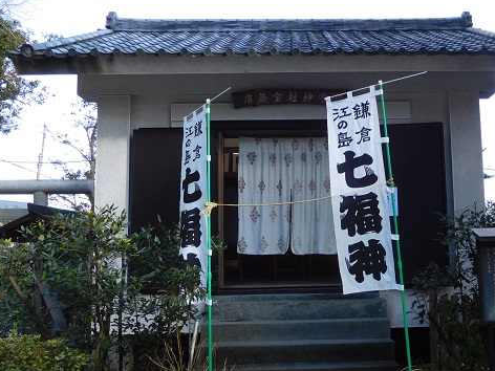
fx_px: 543
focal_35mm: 38
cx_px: 328
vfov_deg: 37.7
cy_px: 189
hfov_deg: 48.2
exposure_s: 1/160
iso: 125
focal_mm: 5
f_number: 3.5
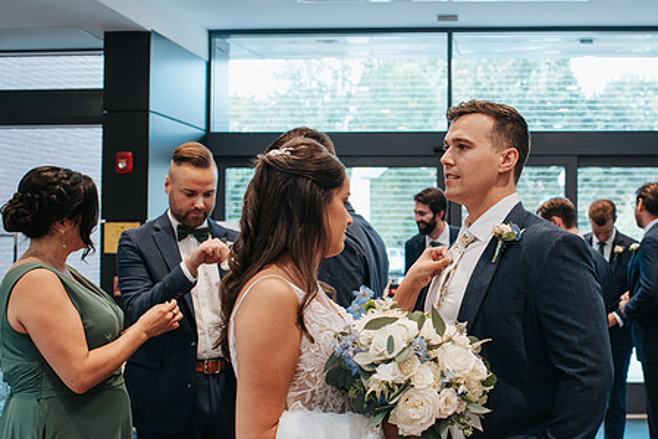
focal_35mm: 53
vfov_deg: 25.5
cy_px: 221
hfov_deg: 36.8
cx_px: 479
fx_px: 969
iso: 900
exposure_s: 1/160
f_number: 4
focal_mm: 35
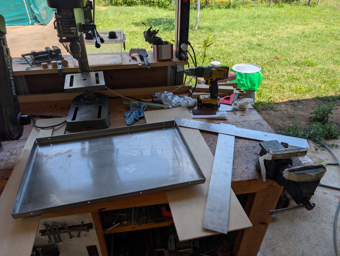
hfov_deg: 71.5
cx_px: 170
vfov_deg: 56.9
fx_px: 236
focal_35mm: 24
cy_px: 128
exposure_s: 1/5128
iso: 22
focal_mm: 6.9
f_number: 1.68
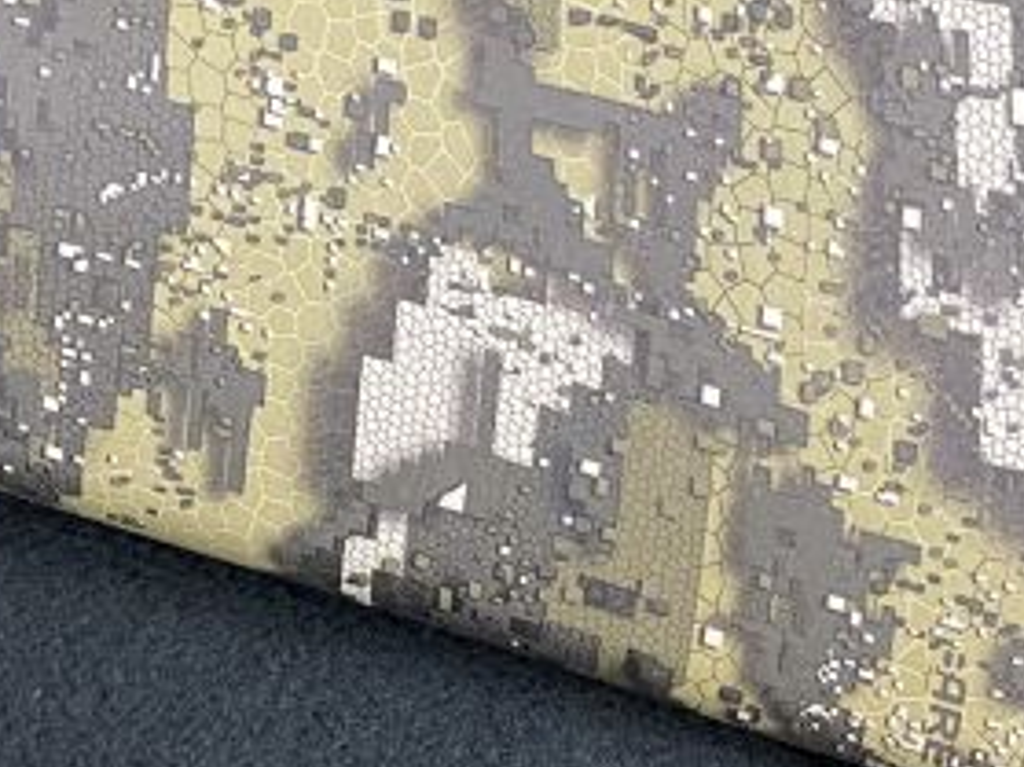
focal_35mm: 84
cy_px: 395
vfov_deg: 17.6
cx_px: 305
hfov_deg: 23.1
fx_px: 2484
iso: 200
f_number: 1.8
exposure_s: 1/60
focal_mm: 4.25
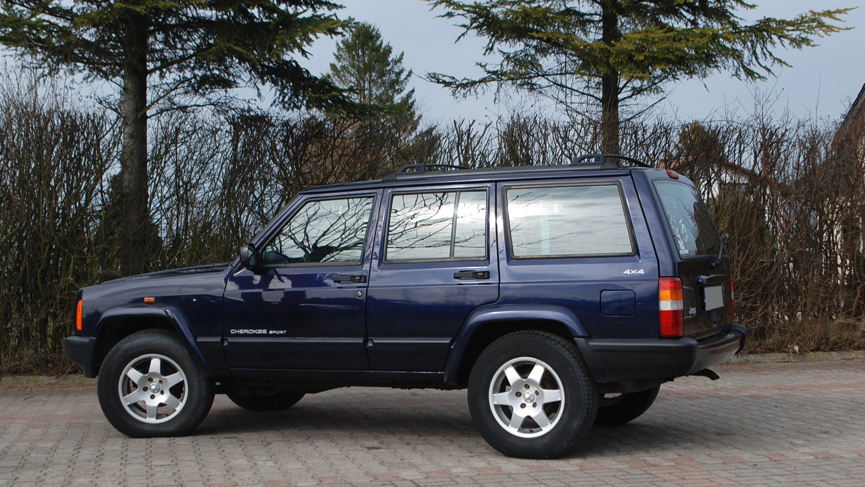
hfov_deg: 38.5
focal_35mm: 54
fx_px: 1239
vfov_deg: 22.2
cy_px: 271
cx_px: 433
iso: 100
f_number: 7.1
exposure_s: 1/200
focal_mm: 34
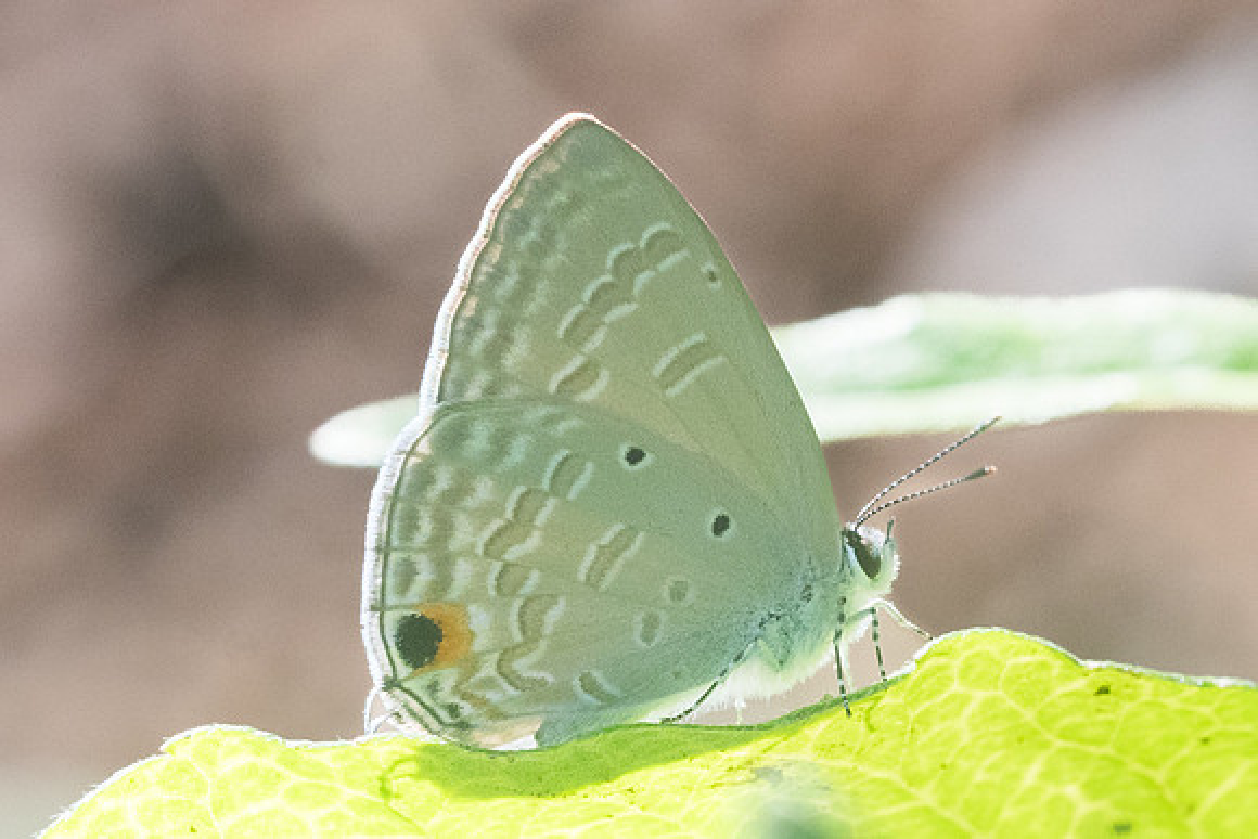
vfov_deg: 2.4
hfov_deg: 3.6
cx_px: 629
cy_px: 534
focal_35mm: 567
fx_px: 19814
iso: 1000
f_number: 10
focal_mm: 150
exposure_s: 1/400
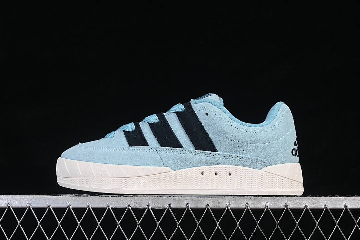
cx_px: 180
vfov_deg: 18.2
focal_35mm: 75
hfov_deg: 27.0
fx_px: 750
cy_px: 120
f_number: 8
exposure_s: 1/80
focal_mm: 50
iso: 160
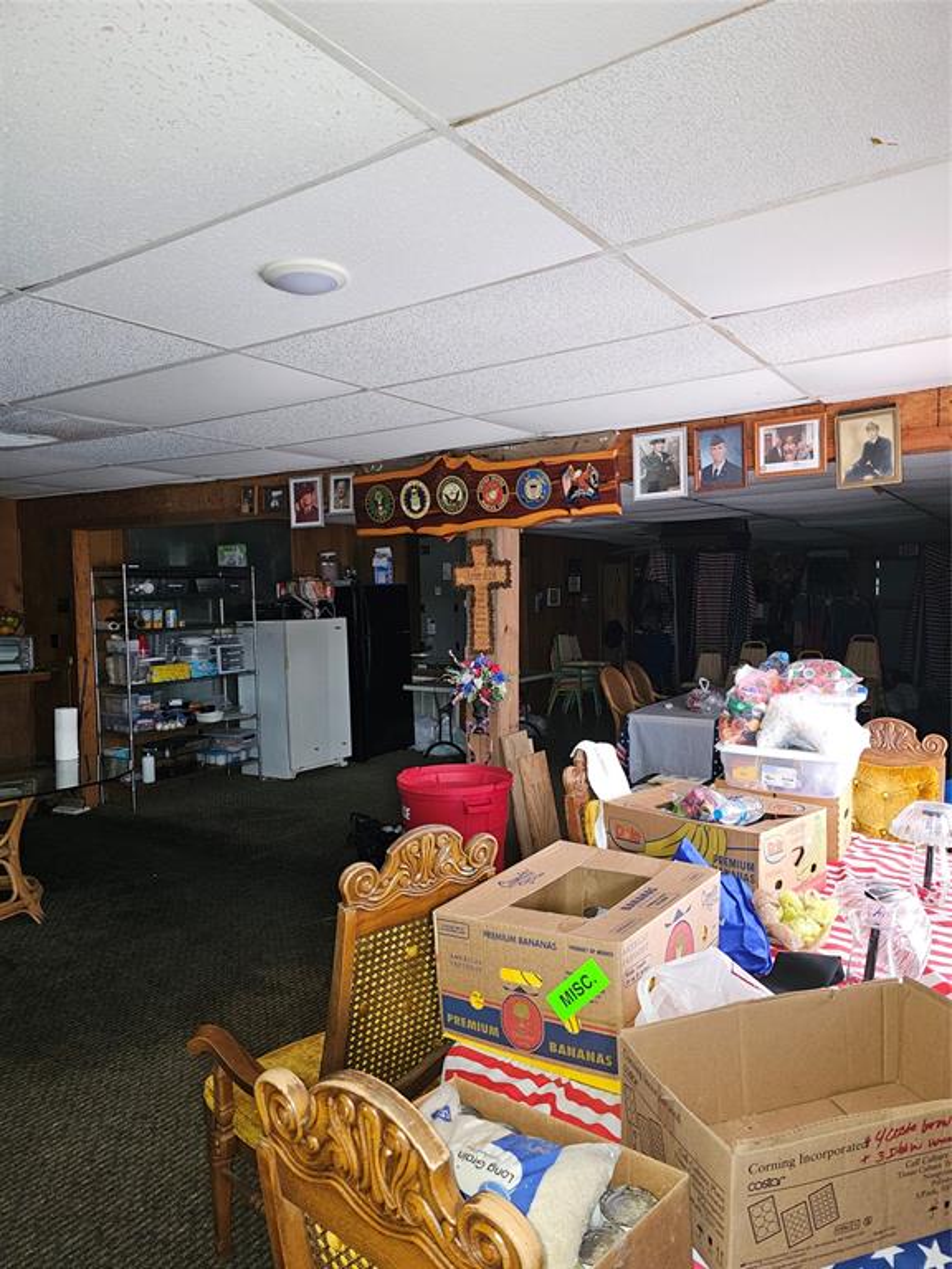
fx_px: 843
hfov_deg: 58.9
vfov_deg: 73.9
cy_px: 634
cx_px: 476
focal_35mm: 23
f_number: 1.7
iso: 125
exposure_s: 1/9.99
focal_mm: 6.3
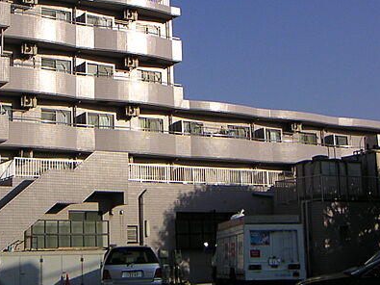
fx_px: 658
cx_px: 113
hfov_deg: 31.8
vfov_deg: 24.4
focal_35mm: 60
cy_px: 123
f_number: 6.7
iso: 64
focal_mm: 4.8
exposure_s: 1/350
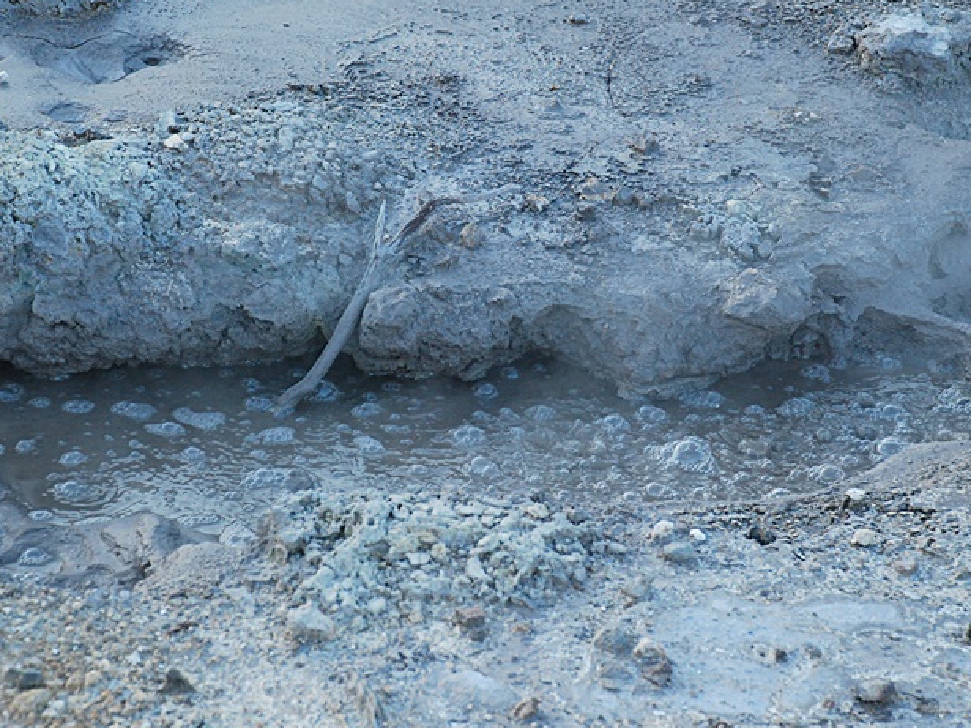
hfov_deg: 13.2
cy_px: 351
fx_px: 4208
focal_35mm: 150
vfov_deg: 9.9
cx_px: 517
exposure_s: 1/160
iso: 400
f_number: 5.6
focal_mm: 80
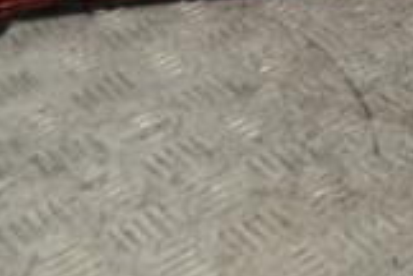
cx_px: 579
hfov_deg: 14.6
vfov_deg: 10.0
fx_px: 1526
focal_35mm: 133
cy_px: -133
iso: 100
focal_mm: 24
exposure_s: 1/50
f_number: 4
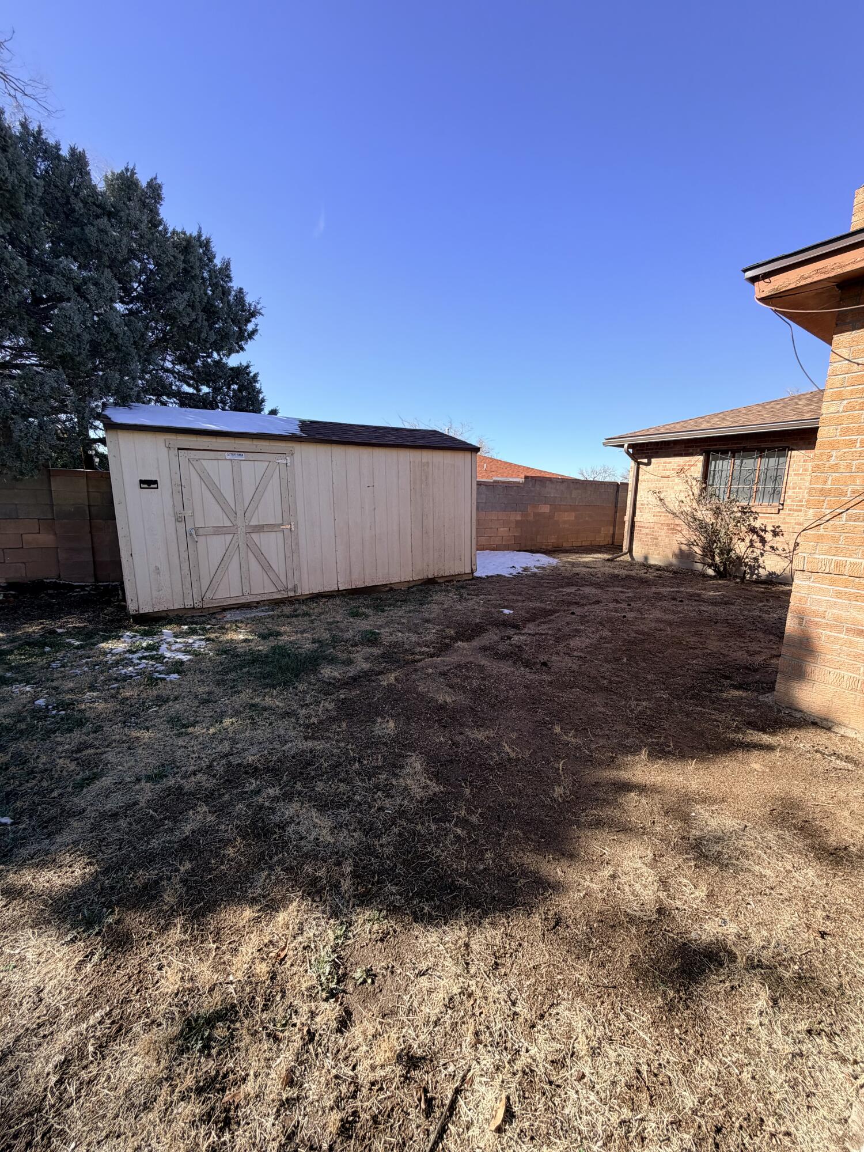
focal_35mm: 14
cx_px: 432
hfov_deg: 85.7
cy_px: 576
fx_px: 466
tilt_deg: -9.9
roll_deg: -2.0
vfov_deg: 102.1
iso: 40
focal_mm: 2.22
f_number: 2.2
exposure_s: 1/686
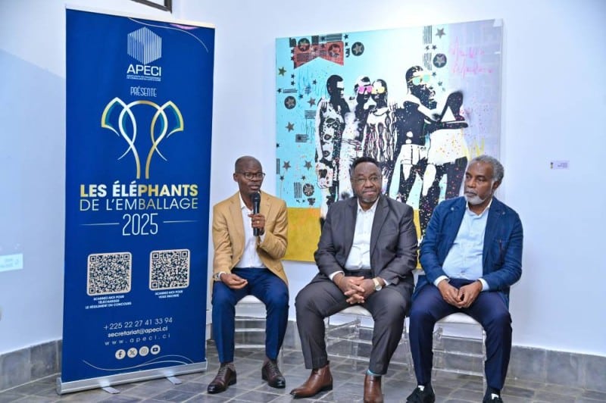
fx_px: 875
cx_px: 303
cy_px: 202
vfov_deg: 25.9
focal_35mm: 52
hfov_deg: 38.2
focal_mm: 52
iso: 1600
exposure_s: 1/200
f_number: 4
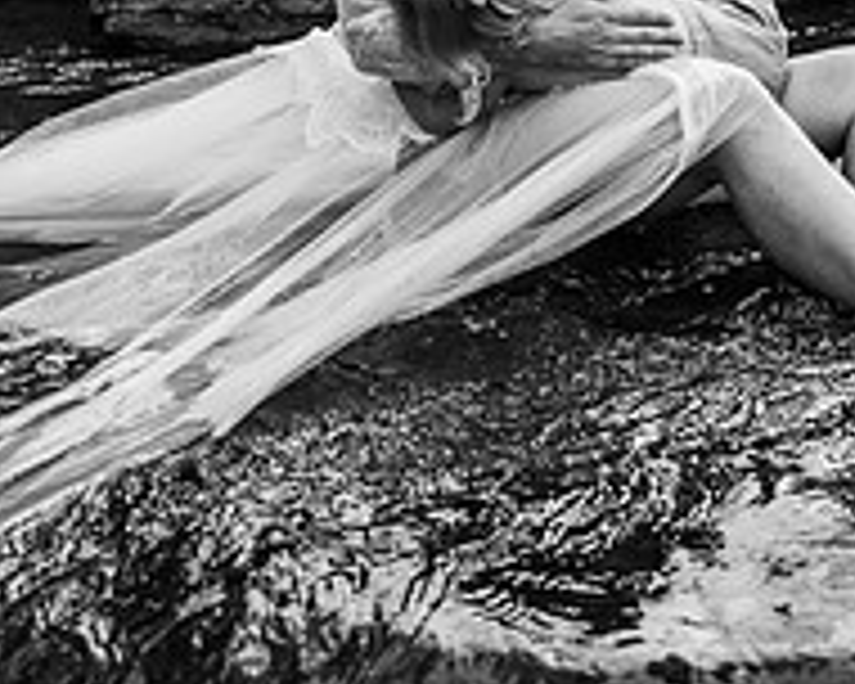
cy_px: -47
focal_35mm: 81
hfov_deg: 23.6
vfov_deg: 18.3
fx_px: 2050
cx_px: 400
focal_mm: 27.5
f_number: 2.8
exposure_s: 1/1000
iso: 500
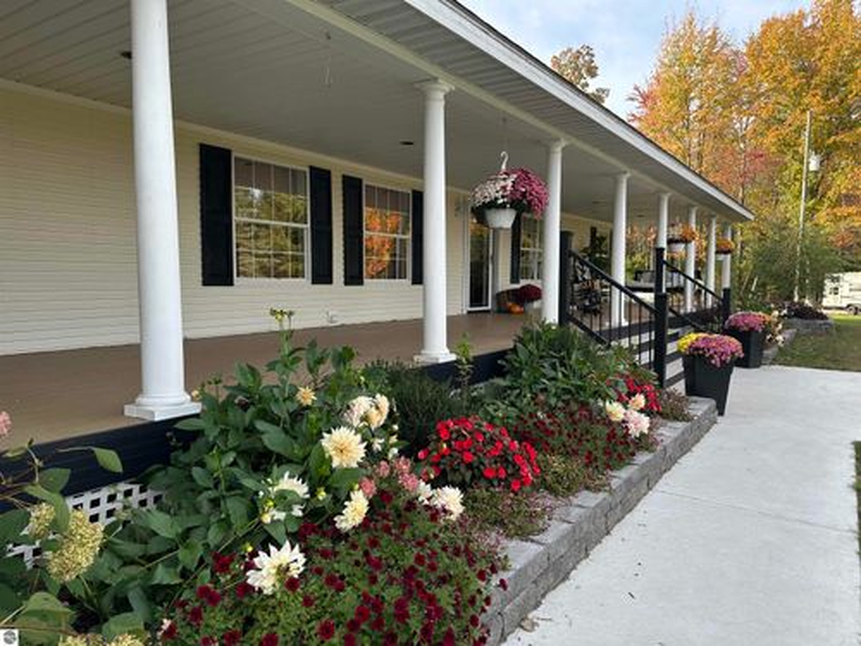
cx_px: 430
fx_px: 597
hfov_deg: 71.6
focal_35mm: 24
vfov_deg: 56.8
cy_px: 323
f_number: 1.78
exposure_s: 1/529
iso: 80
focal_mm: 6.86
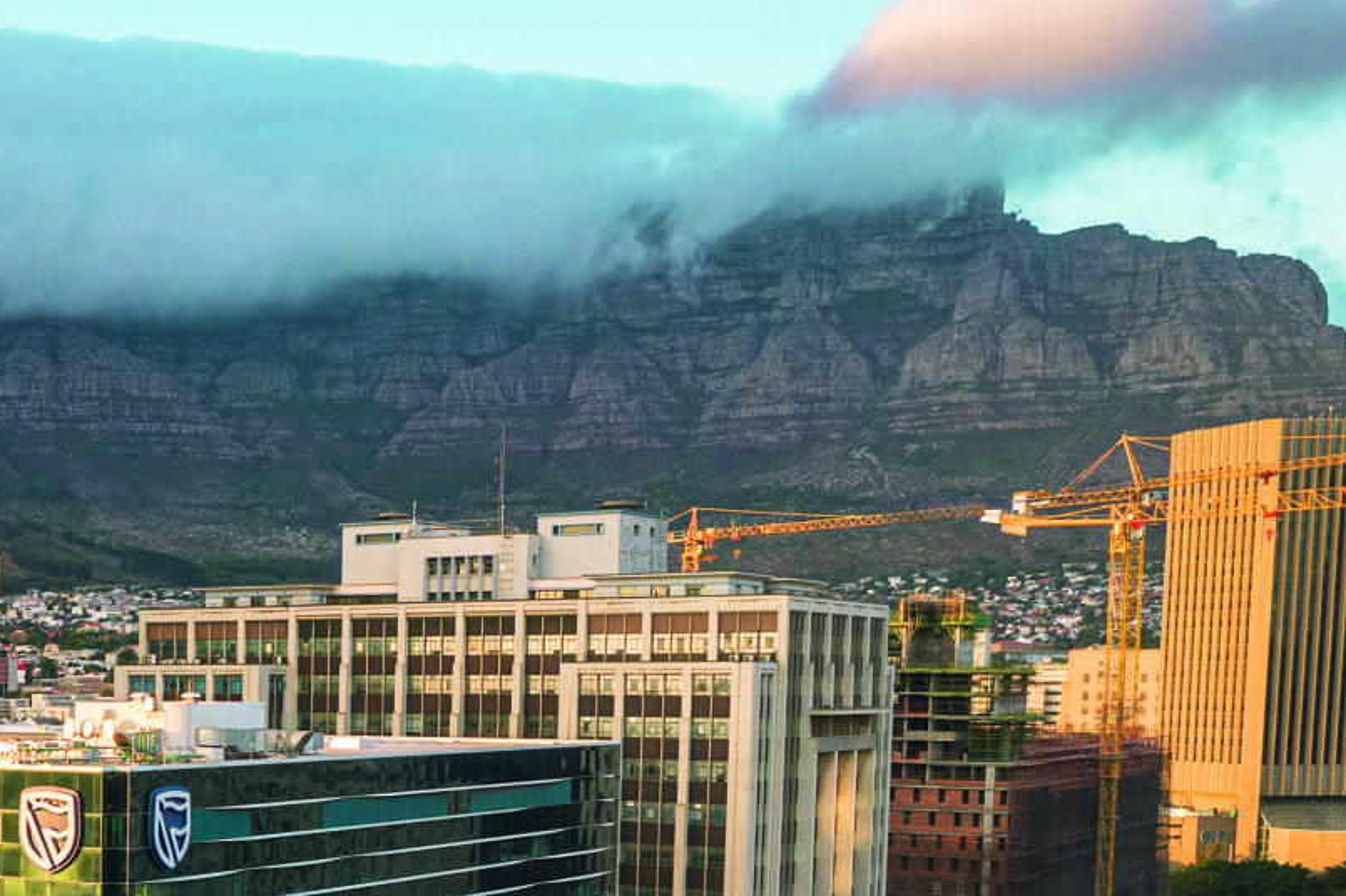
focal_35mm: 56
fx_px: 2093
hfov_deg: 31.7
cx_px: -129
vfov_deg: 23.2
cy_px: 888
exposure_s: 1/125
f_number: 2.8
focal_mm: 8.38
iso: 100
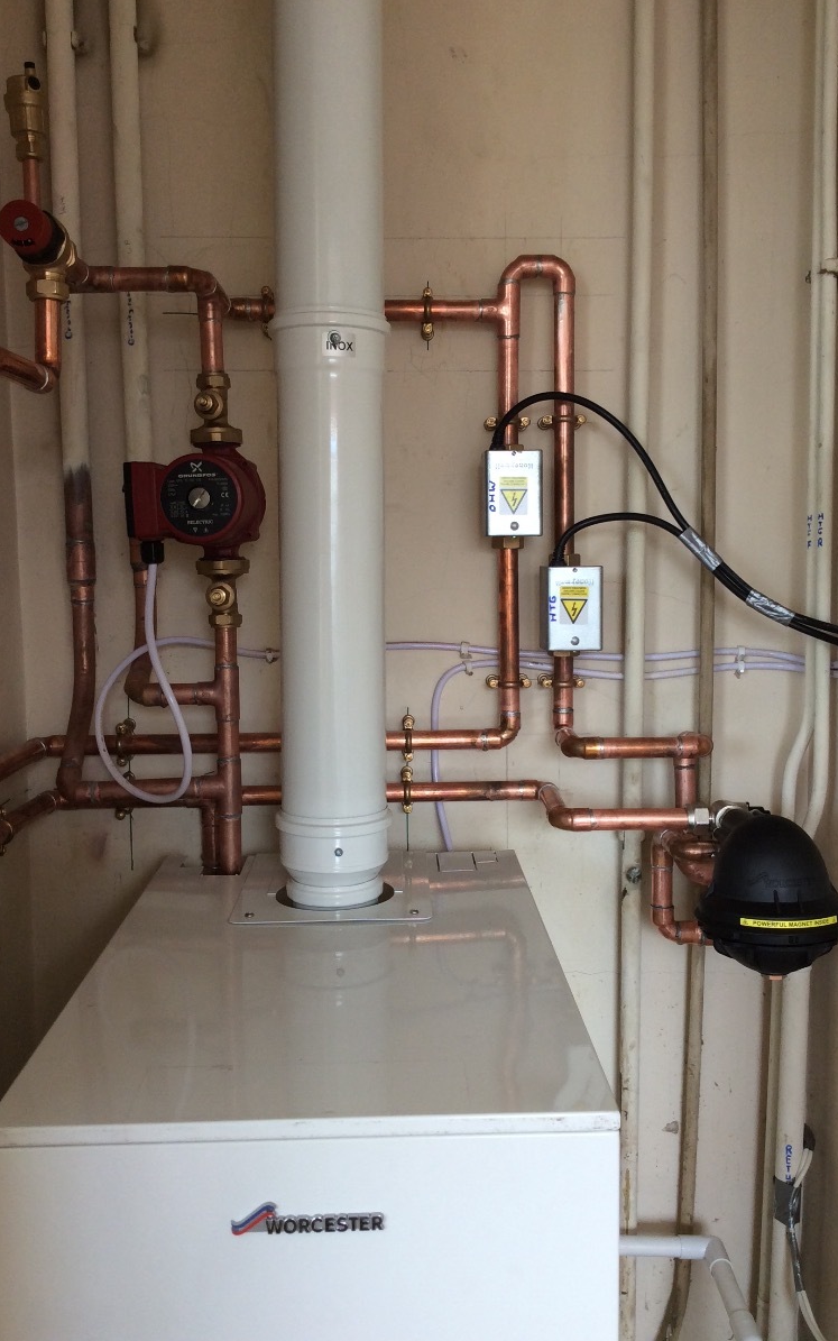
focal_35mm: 34
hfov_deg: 37.3
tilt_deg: -6.1
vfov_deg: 56.7
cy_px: 669
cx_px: 430
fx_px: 1242
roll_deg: +1.3
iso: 40
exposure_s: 1/60
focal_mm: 3.3
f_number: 2.4
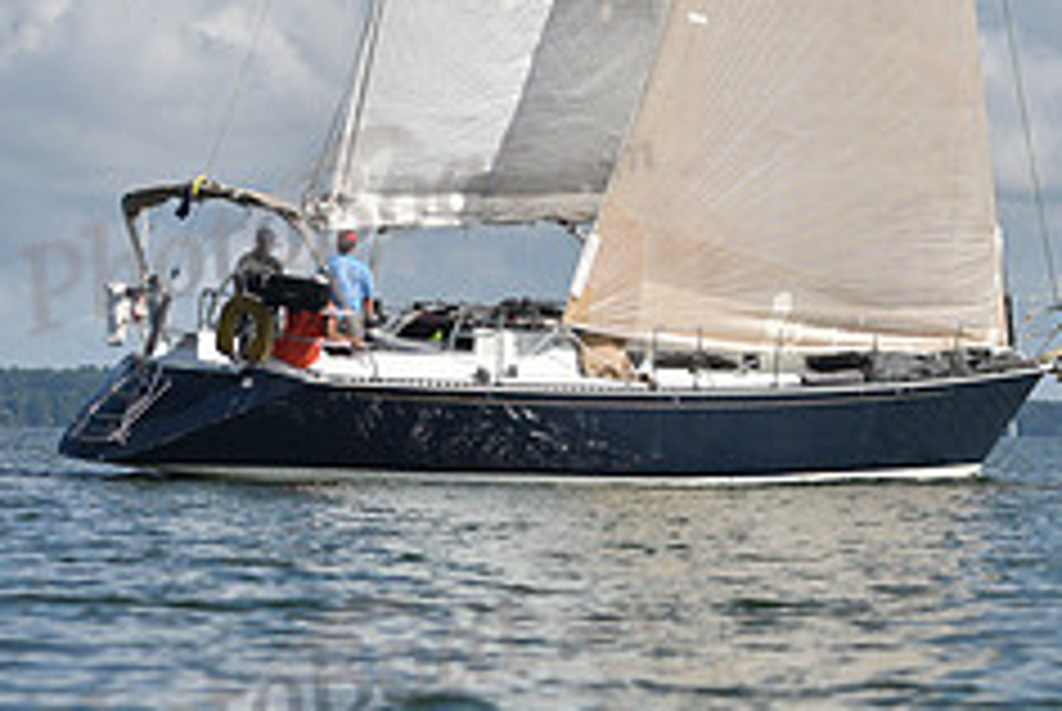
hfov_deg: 11.9
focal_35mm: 172
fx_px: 5080
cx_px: 891
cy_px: 389
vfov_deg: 8.0
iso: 320
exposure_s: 1/8000
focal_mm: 70
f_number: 3.5
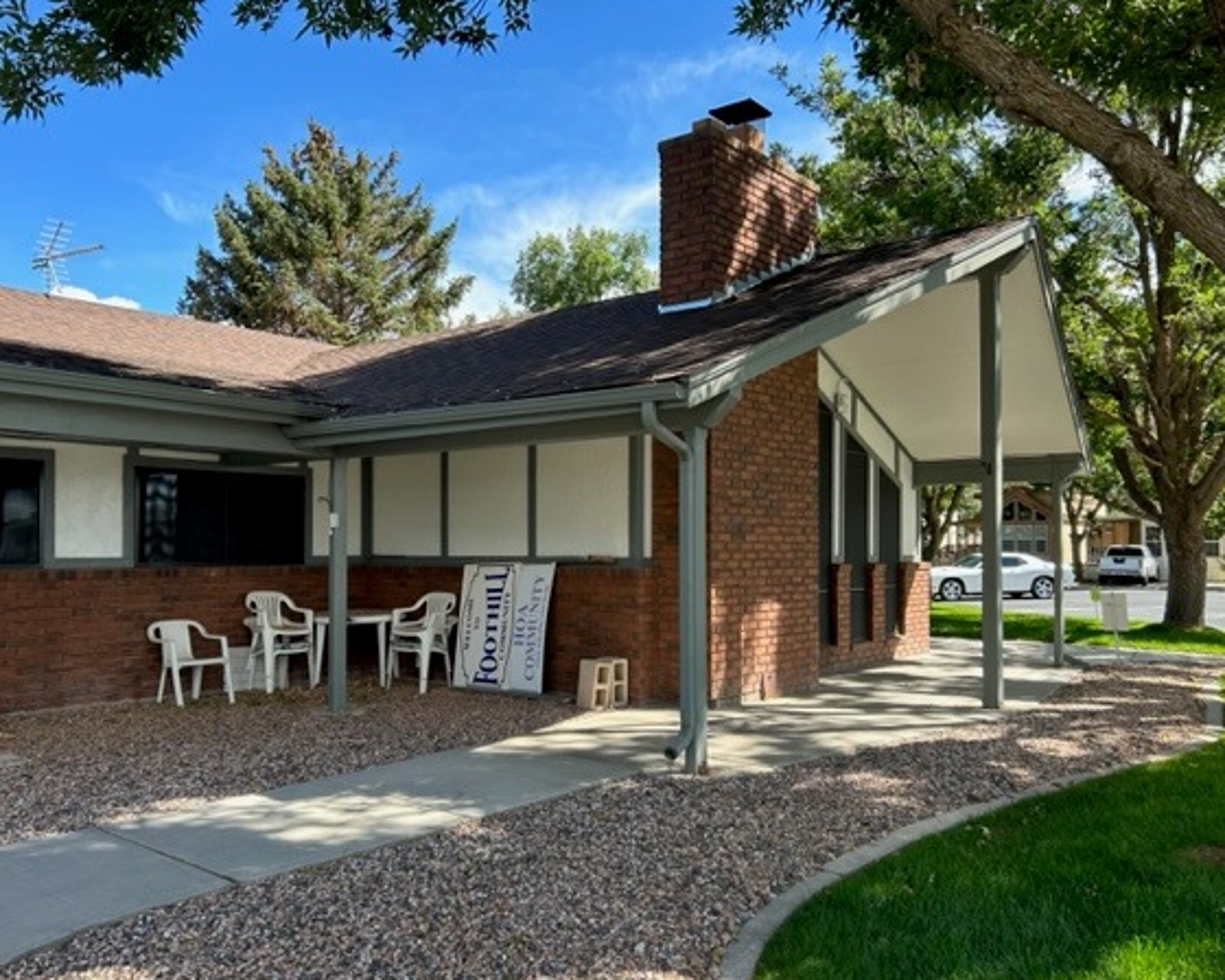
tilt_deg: +1.2
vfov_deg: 49.9
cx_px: 547
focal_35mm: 29
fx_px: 1051
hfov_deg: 60.3
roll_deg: +0.2
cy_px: 523
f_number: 1.5
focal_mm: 5.7
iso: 50
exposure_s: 1/965
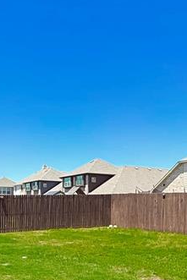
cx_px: 74
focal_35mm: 45
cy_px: 211
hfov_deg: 29.8
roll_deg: -0.6
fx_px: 350
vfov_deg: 42.2
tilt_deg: +0.2
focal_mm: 2.22
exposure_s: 1/1534
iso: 50
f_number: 2.2
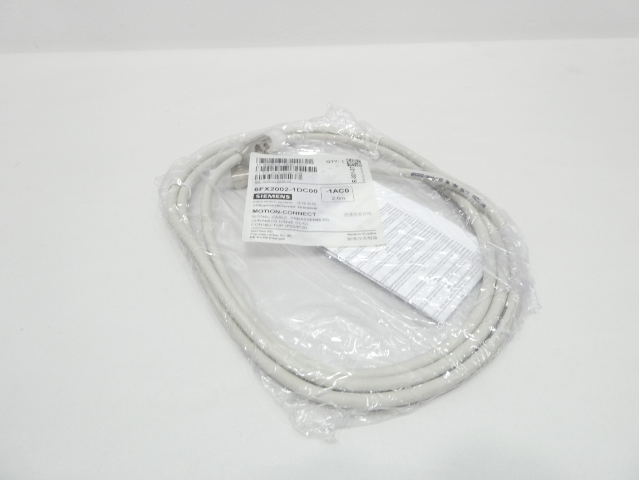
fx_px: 443
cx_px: 320
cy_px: 240
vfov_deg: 56.8
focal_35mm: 24
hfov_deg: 71.6
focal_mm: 4.3
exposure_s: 1/60
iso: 200
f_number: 3.3
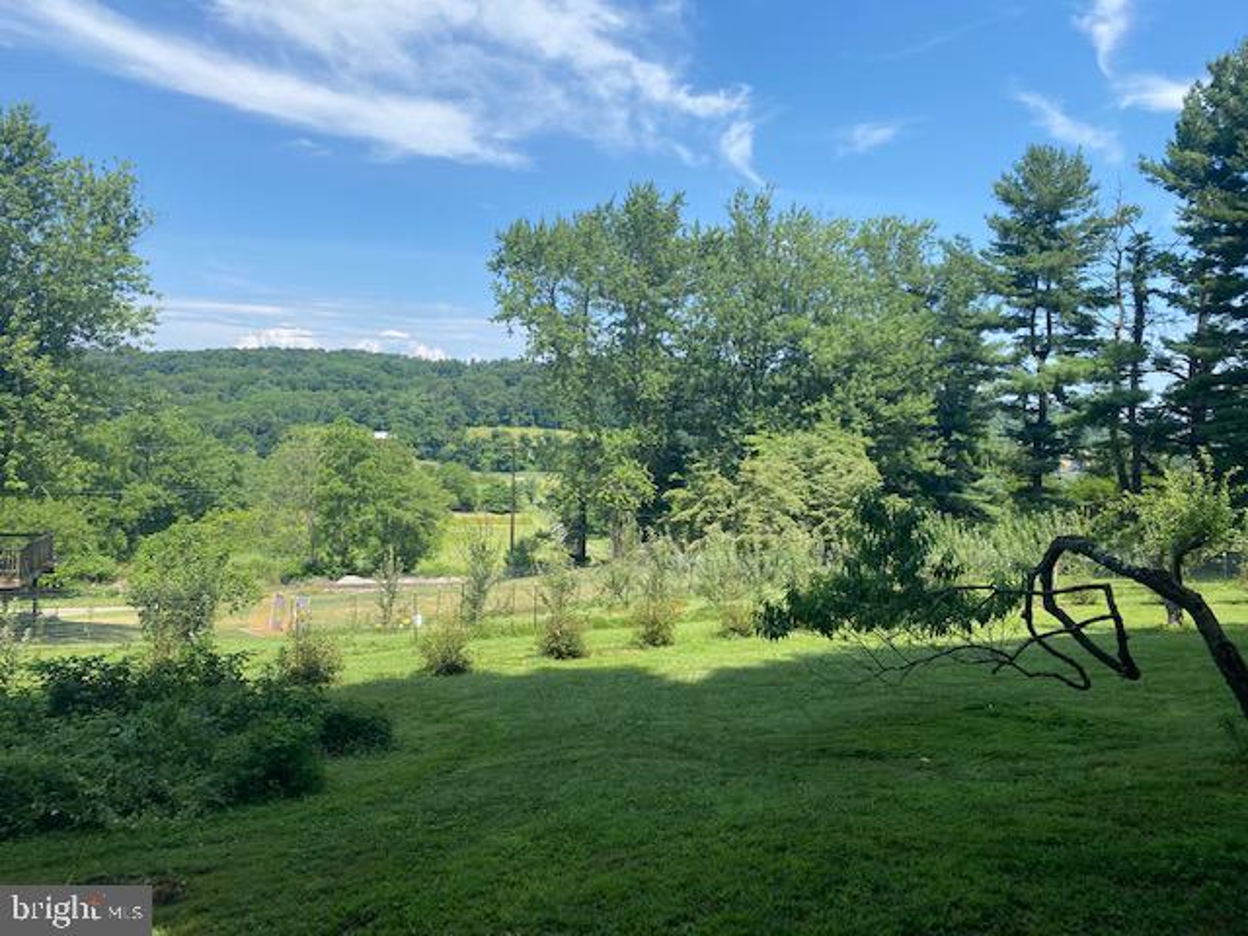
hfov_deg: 67.3
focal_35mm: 26
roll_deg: -1.2
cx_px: 624
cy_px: 468
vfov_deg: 53.1
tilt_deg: -1.5
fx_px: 937
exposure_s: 1/1653
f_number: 1.8
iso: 32
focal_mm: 4.25
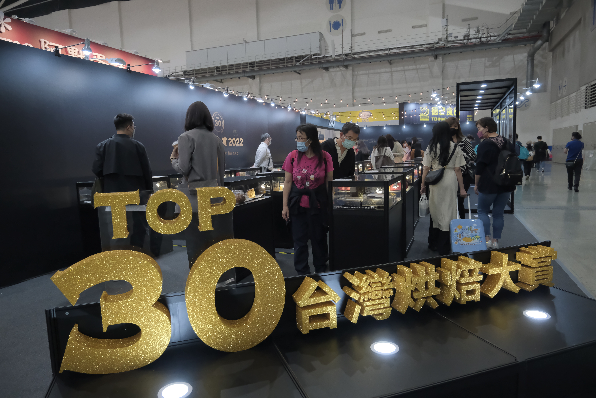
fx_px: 397
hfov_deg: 73.7
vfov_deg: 53.1
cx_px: 298
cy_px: 199
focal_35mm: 24
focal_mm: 16
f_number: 2.8
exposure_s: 1/500
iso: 3200
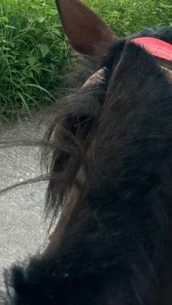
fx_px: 632
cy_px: -14
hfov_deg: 15.1
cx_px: -25
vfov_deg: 25.6
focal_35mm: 78
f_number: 1.78
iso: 80
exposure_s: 1/5263
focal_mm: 6.86
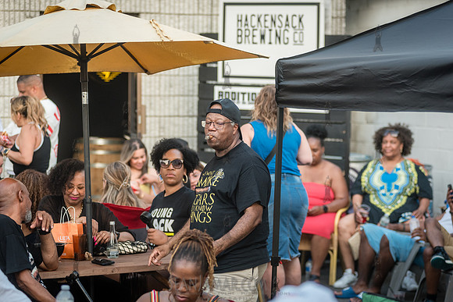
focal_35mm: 112
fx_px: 1410
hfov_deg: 18.3
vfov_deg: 12.2
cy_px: 151
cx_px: 226
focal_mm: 112
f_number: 3.2
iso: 1000
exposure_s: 1/500
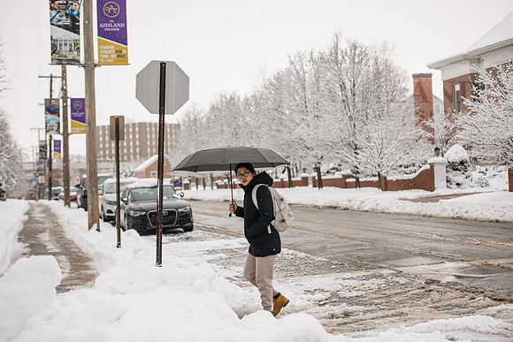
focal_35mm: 70
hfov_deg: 28.8
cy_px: 171
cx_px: 256
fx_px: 998
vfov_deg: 19.5
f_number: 3.2
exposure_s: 1/500
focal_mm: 70
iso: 160
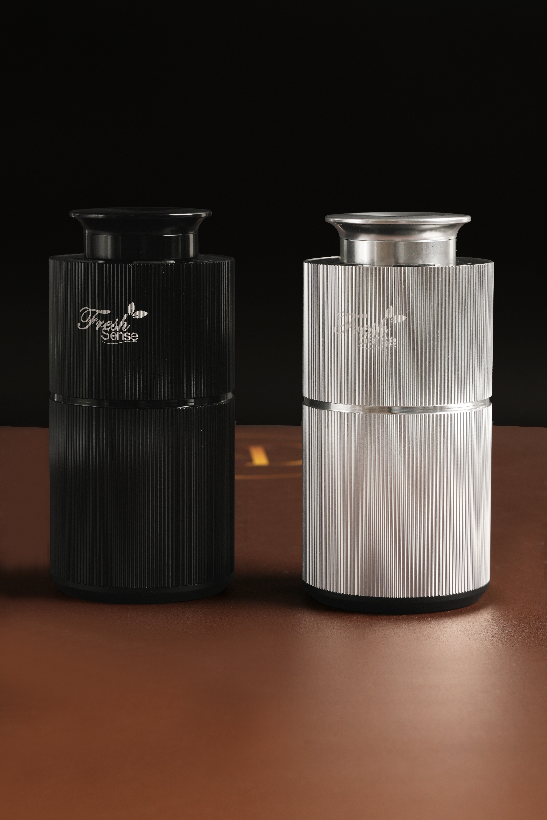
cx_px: 274
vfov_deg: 22.6
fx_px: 2051
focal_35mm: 90
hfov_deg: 15.2
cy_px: 410
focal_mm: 60.3
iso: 250
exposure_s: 1/200
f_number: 9
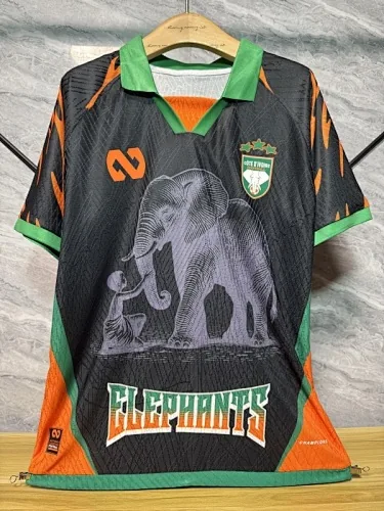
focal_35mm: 24
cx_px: 192
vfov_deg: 71.6
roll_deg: -0.2
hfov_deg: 56.8
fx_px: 355
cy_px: 256
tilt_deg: -0.7
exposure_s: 1/50
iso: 250
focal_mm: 6.76
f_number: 1.78
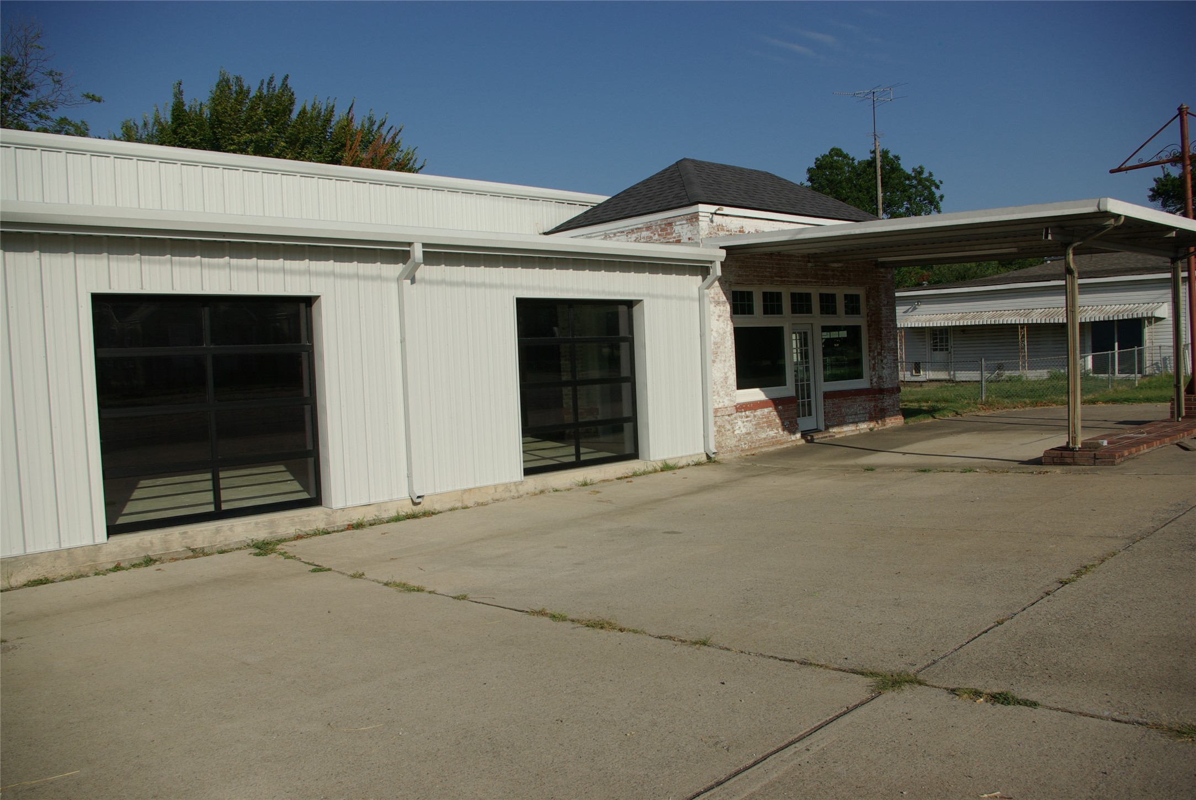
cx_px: 598
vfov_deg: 48.0
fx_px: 898
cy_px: 400
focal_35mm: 27
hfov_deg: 67.3
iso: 100
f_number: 8
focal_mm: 18
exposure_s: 1/500
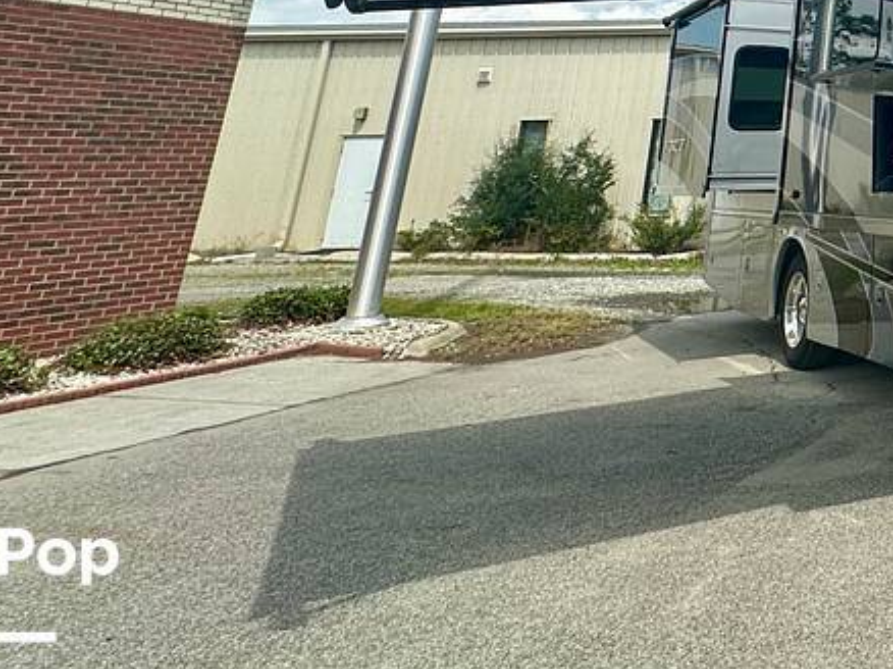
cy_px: -78
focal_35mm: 32
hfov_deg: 44.0
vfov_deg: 36.8
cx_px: 977
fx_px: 825
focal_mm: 2.22
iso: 40
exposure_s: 1/1642
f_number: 2.2
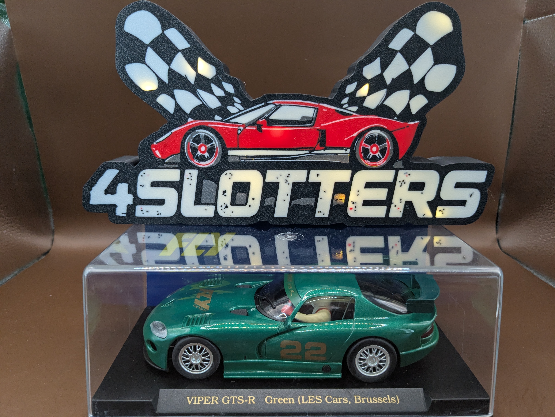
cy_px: 208
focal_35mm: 27
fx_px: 433
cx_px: 278
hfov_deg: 65.3
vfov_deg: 51.4
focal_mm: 4.38
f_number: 1.73
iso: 207
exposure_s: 1/50
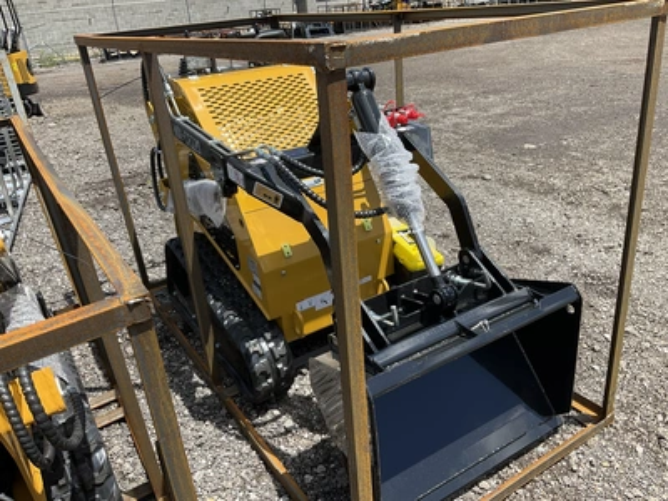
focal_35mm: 29
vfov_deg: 48.2
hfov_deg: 61.7
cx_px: 334
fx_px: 560
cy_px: 250
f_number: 1.8
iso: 25
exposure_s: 1/1168
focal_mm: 3
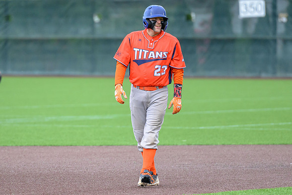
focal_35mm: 473
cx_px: 107
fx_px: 3838
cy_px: 125
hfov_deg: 4.4
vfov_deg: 2.9
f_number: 2.8
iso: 1000
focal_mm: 200
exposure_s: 1/2000
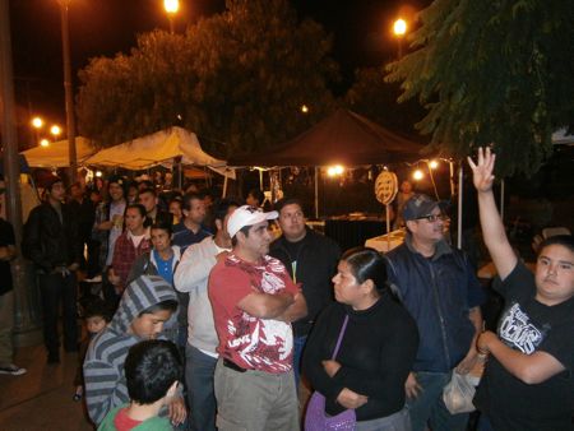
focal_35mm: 31
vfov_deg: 45.5
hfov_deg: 58.3
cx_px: 287
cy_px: 216
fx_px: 514
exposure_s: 1/30
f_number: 2.9
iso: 400
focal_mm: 5.5
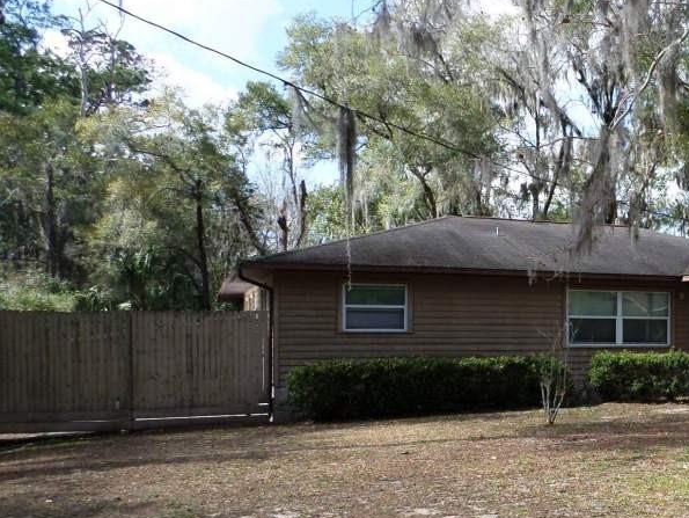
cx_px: 592
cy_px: 348
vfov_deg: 33.3
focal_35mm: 43
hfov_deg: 41.1
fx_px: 856
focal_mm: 4.5
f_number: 2.5
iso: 80
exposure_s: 1/750
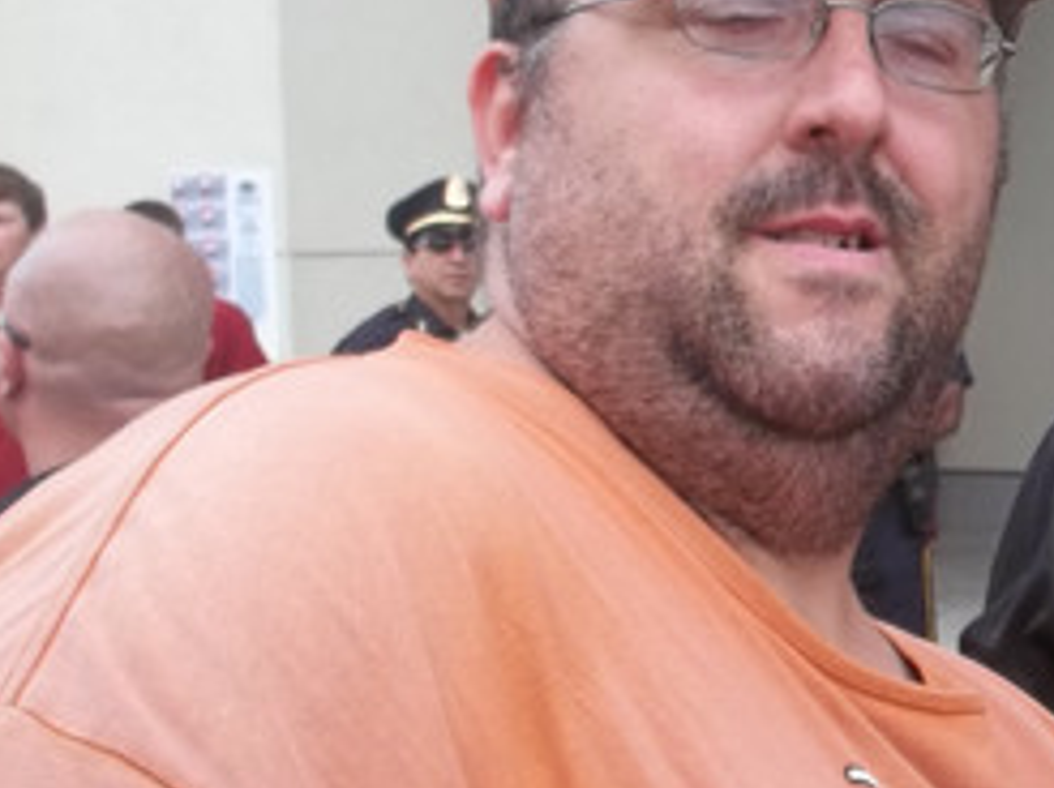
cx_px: 1324
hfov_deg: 21.0
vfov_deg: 17.1
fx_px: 2616
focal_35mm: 86
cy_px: 394
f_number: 3.3
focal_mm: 5.9
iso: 64
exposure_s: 1/200
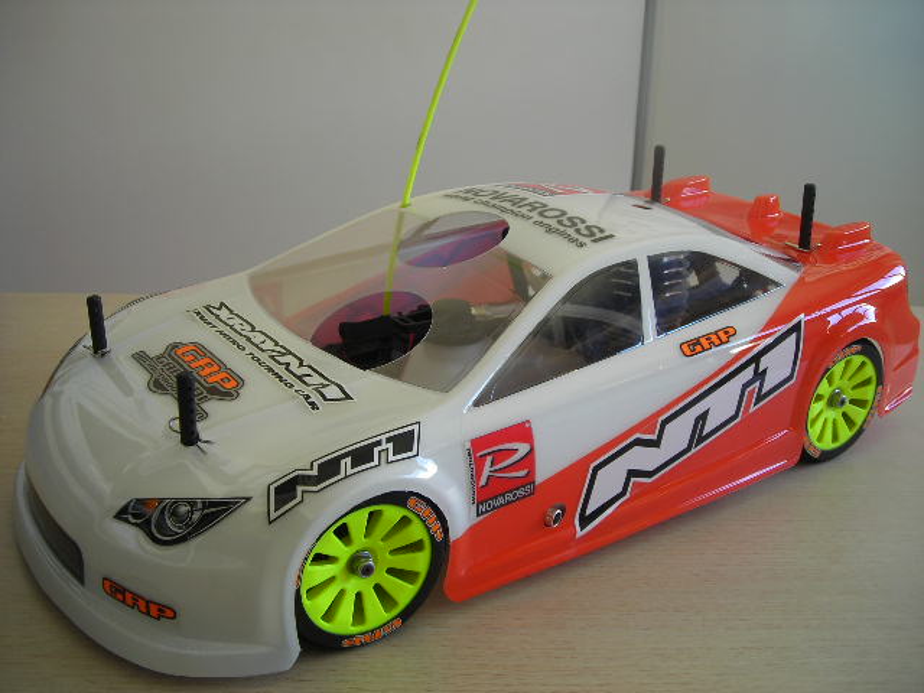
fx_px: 1014
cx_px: 462
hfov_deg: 49.0
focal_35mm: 38
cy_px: 346
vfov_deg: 37.7
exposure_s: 1/30.6
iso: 50
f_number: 3.2
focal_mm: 6.3
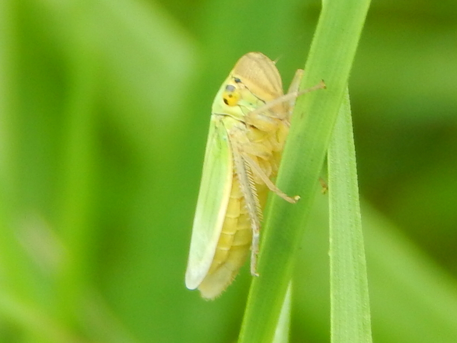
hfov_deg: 10.9
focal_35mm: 182
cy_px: 172
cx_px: 228
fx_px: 2403
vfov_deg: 8.2
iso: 125
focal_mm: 32.8
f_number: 5.3
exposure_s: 1/50
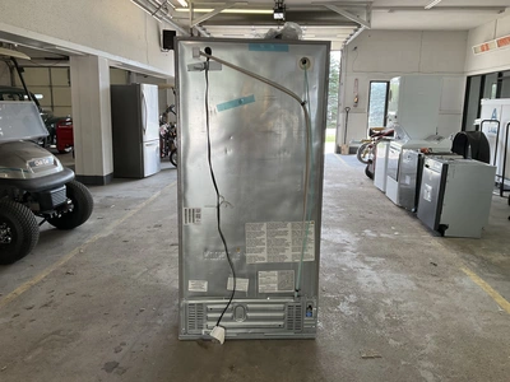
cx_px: 255
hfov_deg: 61.7
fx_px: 427
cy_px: 191
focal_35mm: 29
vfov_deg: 48.2
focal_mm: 3
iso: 50
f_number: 1.8
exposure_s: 1/120
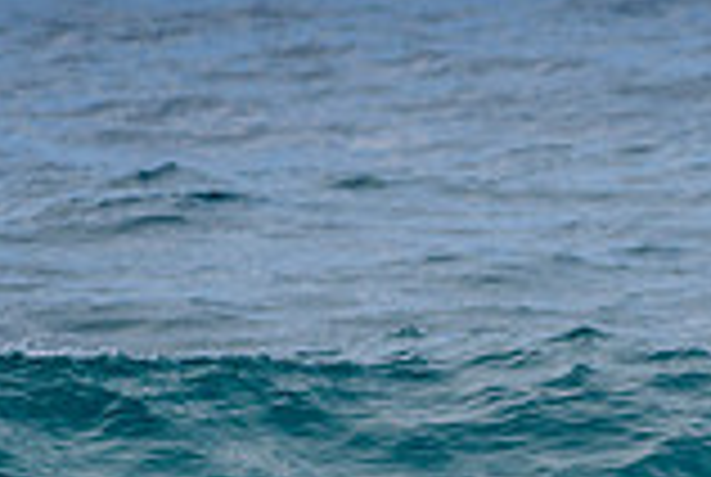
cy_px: 636
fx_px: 44461
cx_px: 839
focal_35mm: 2247
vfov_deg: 0.6
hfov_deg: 0.9
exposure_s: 1/2000
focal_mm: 500
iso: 140
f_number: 5.6
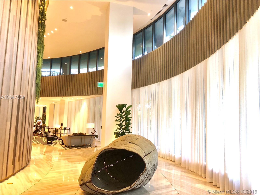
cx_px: 130
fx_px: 210
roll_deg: -2.3
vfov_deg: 49.7
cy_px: 98
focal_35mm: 28
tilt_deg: +6.1
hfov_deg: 63.4
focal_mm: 4
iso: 40
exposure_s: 1/20
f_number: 1.8
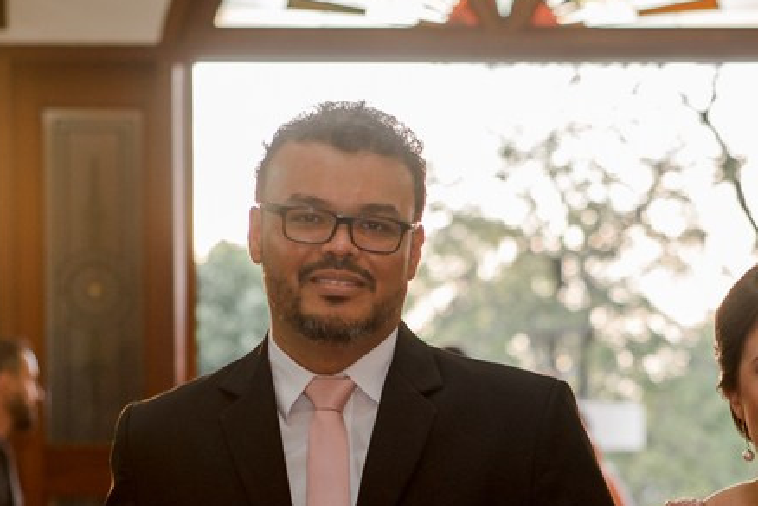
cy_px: 571
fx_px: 2884
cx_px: 578
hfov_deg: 14.9
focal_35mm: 137
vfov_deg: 9.9
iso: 500
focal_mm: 50
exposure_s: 1/160
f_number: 2.8
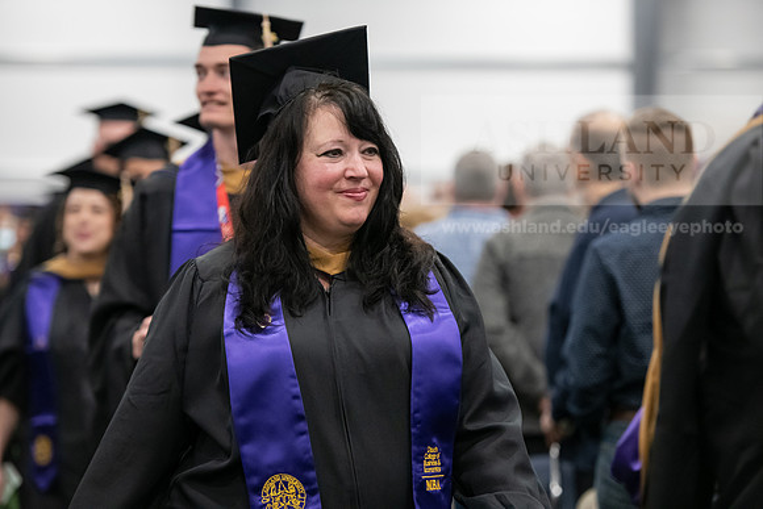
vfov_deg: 10.6
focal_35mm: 130
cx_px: 382
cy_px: 254
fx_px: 2756
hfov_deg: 15.8
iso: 3200
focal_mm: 130
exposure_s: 1/200
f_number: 3.2
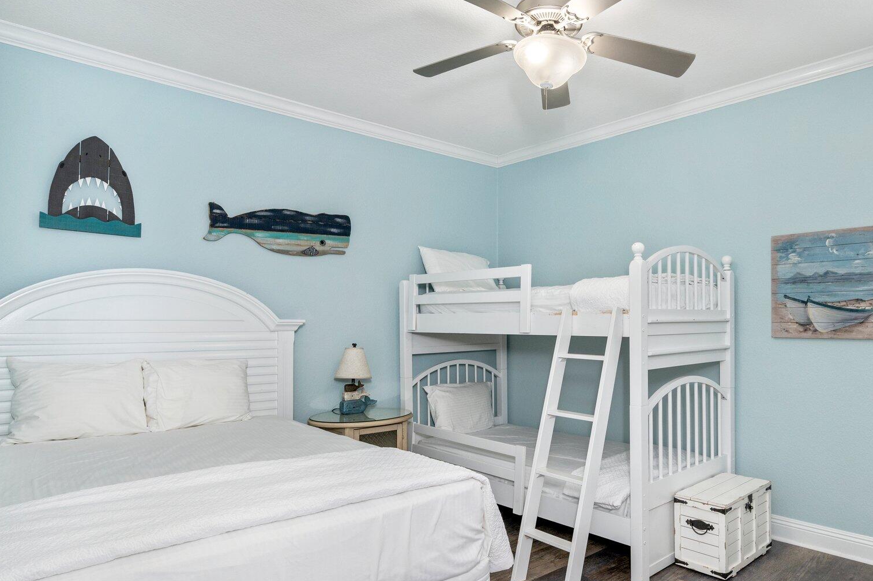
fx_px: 557
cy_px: 333
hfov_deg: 75.8
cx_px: 494
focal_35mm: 23
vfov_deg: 54.8
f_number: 9
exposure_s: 1/30
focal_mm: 17
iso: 320
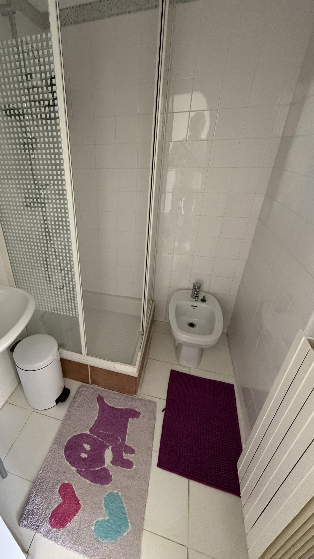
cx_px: 106
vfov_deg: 99.4
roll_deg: +1.2
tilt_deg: -28.3
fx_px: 237
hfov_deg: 65.4
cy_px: 279
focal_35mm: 16
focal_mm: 2.22
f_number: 2.2
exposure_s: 1/60
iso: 640
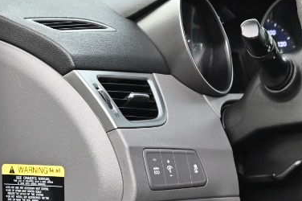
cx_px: 95
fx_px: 2246
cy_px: 289
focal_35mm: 268
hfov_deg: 7.7
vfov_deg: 5.1
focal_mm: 62
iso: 400
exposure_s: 1/250
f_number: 4
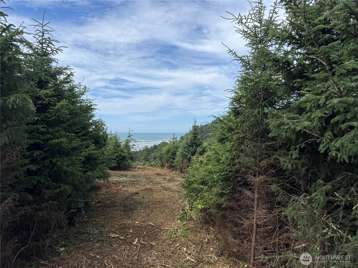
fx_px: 248
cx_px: 179
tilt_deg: +0.5
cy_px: 134
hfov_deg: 71.6
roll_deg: +0.3
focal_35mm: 24
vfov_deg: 56.8
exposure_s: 1/4975
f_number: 1.78
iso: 80
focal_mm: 6.76
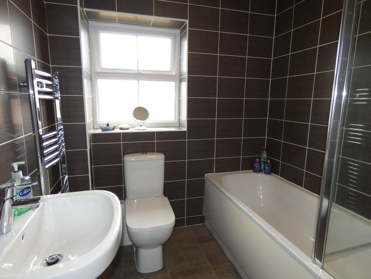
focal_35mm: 20
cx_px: 186
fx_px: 214
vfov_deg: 66.0
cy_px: 140
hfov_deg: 81.7
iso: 160
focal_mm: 3.6
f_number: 2.8
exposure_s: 1/60
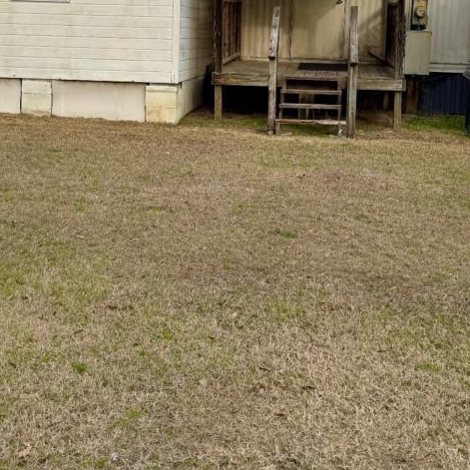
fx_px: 830
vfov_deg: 30.8
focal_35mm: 54
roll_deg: -1.7
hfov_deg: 31.6
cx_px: 212
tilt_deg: -3.3
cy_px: 88
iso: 80
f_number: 1.78
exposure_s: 1/2907
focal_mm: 6.76
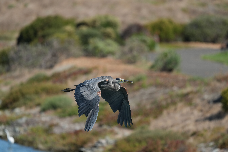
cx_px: 114
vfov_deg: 2.5
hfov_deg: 3.7
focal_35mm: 560
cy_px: 76
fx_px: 3546
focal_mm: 560
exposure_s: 1/3200
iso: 800
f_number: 6.3
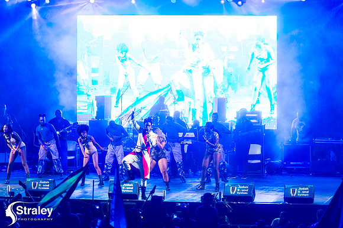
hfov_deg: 9.0
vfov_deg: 6.0
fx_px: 2190
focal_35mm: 230
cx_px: 172
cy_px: 114
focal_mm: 230
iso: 2500
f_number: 5.6
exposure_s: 1/200
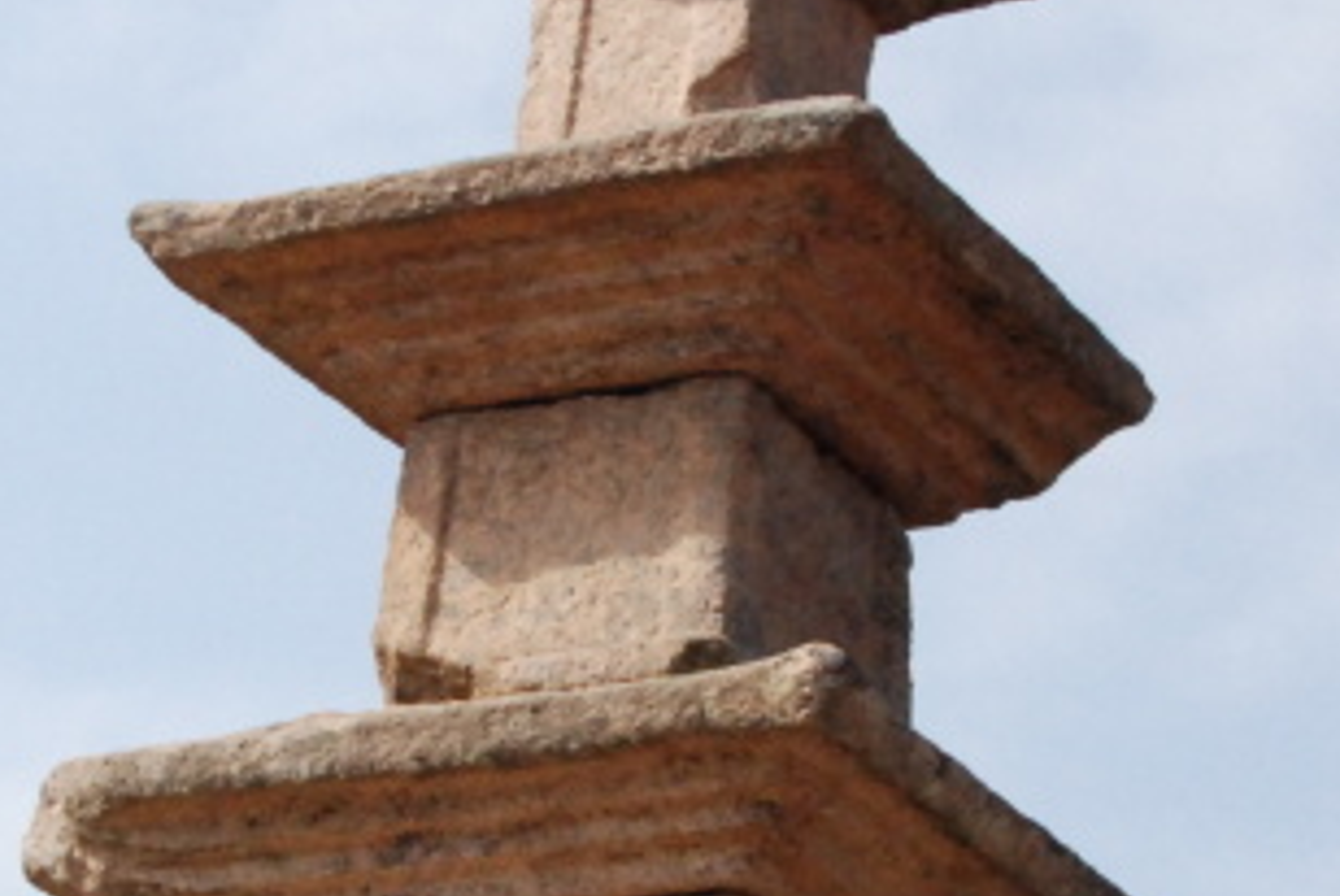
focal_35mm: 135
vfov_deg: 10.2
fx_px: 5017
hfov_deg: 15.2
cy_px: 642
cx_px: 644
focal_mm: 27
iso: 1600
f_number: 16
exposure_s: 1/1000
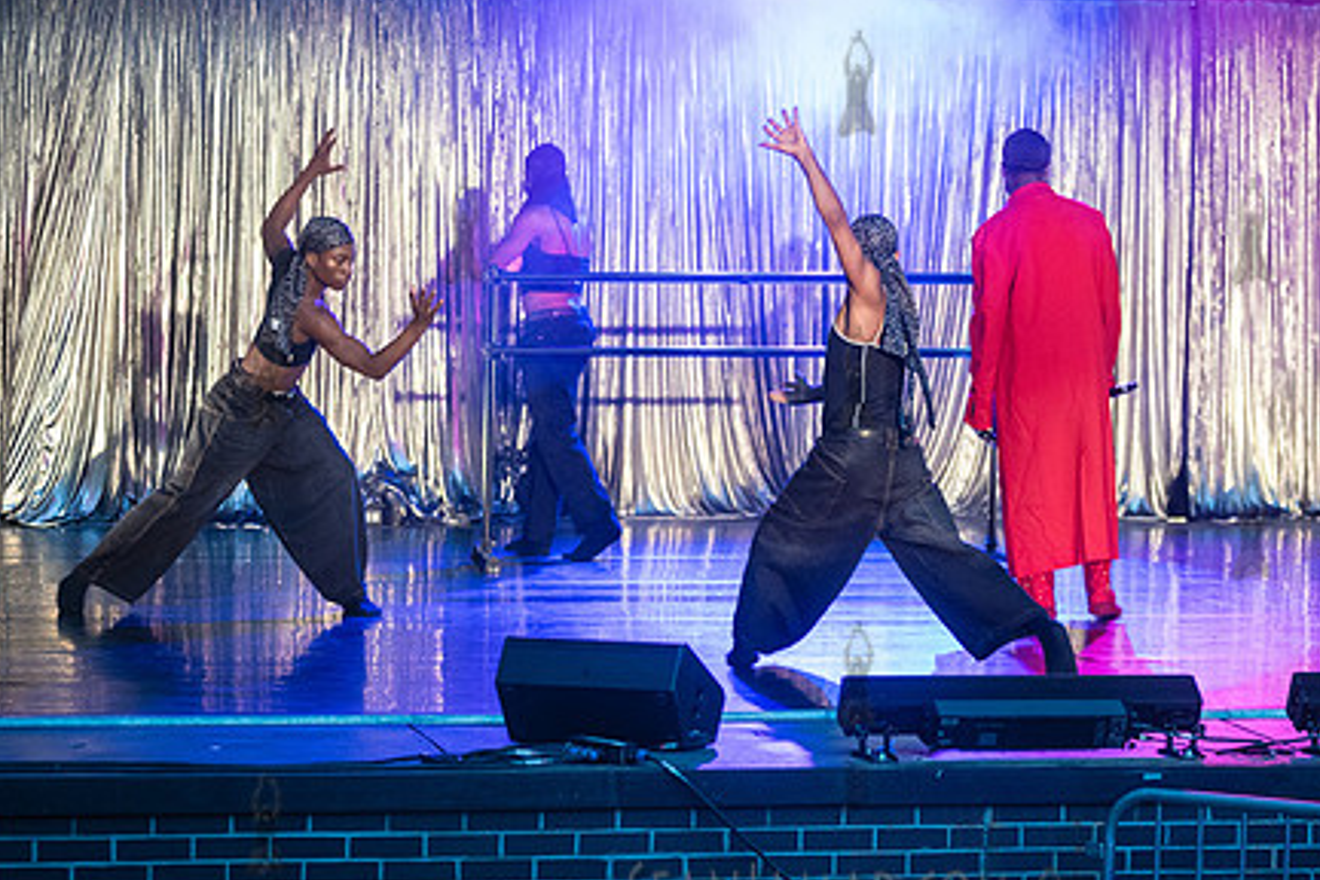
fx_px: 5170
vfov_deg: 9.7
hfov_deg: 14.5
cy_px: 377
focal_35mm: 141
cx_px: 856
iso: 3200
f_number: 3.2
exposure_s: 1/320
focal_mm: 105
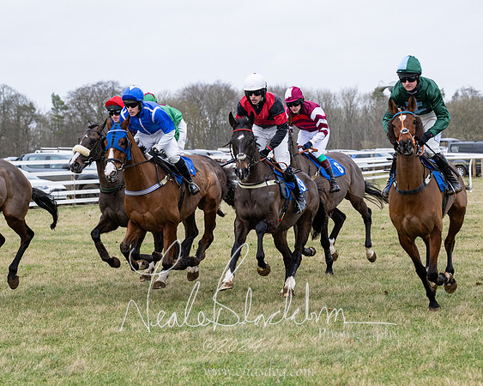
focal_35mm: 116
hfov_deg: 16.5
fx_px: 1665
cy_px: 214
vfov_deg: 13.2
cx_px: 214
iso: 800
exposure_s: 1/1600
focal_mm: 78
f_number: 4
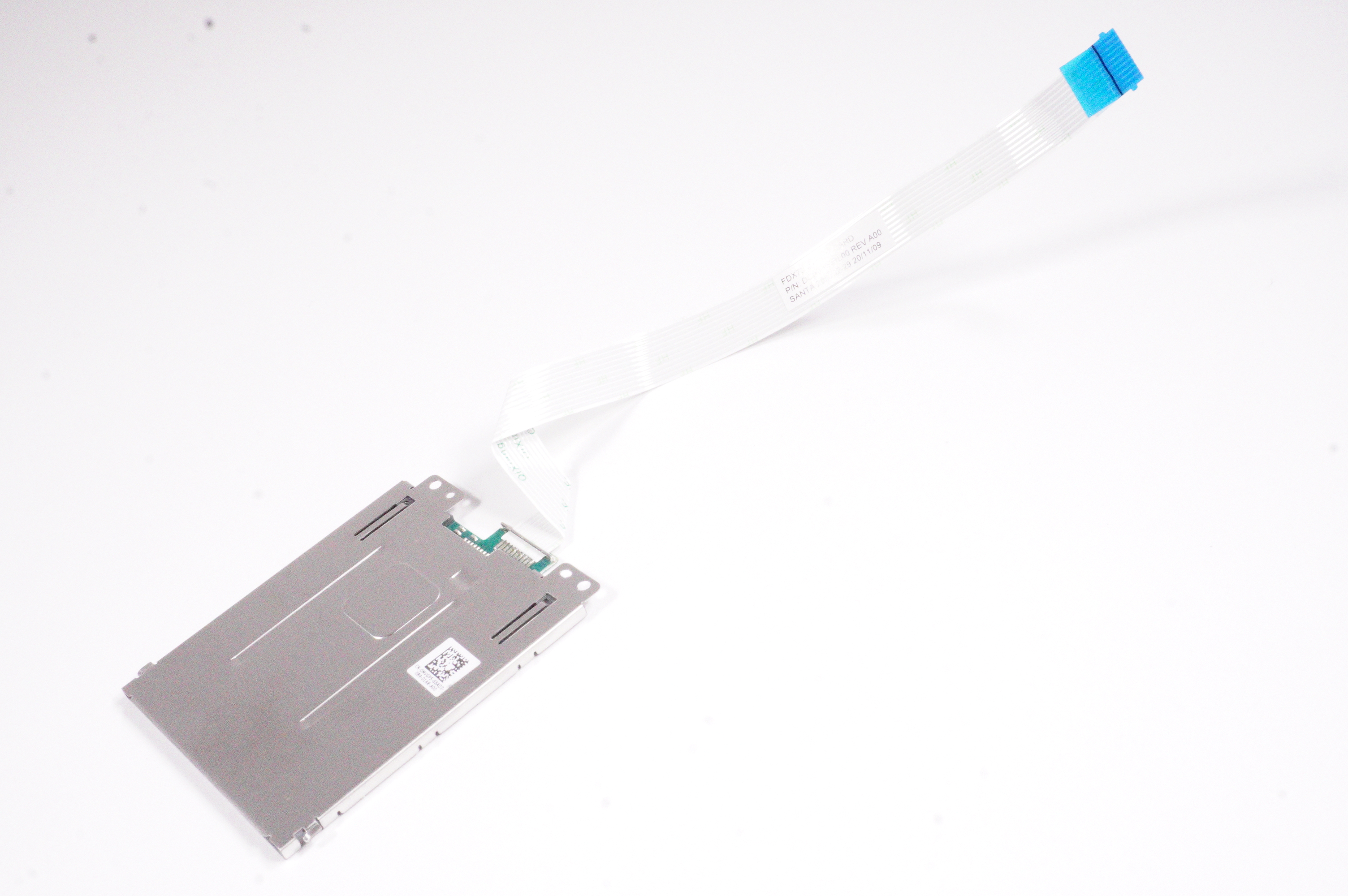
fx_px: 1740
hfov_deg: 42.4
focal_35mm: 46
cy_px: 448
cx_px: 674
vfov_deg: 28.9
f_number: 22
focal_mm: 31
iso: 12800
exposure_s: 1/320
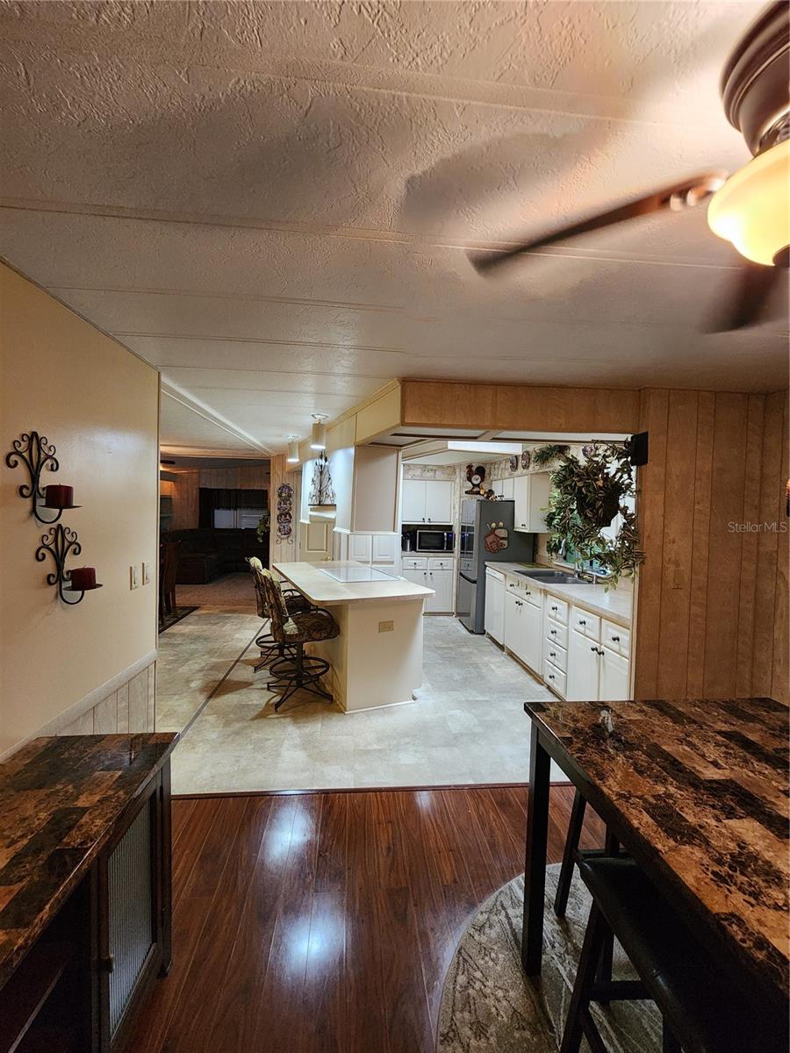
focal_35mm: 13
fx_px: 396
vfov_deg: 106.2
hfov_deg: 89.9
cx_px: 395
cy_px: 526
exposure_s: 1/30
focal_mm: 2.2
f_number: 2.2
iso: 320
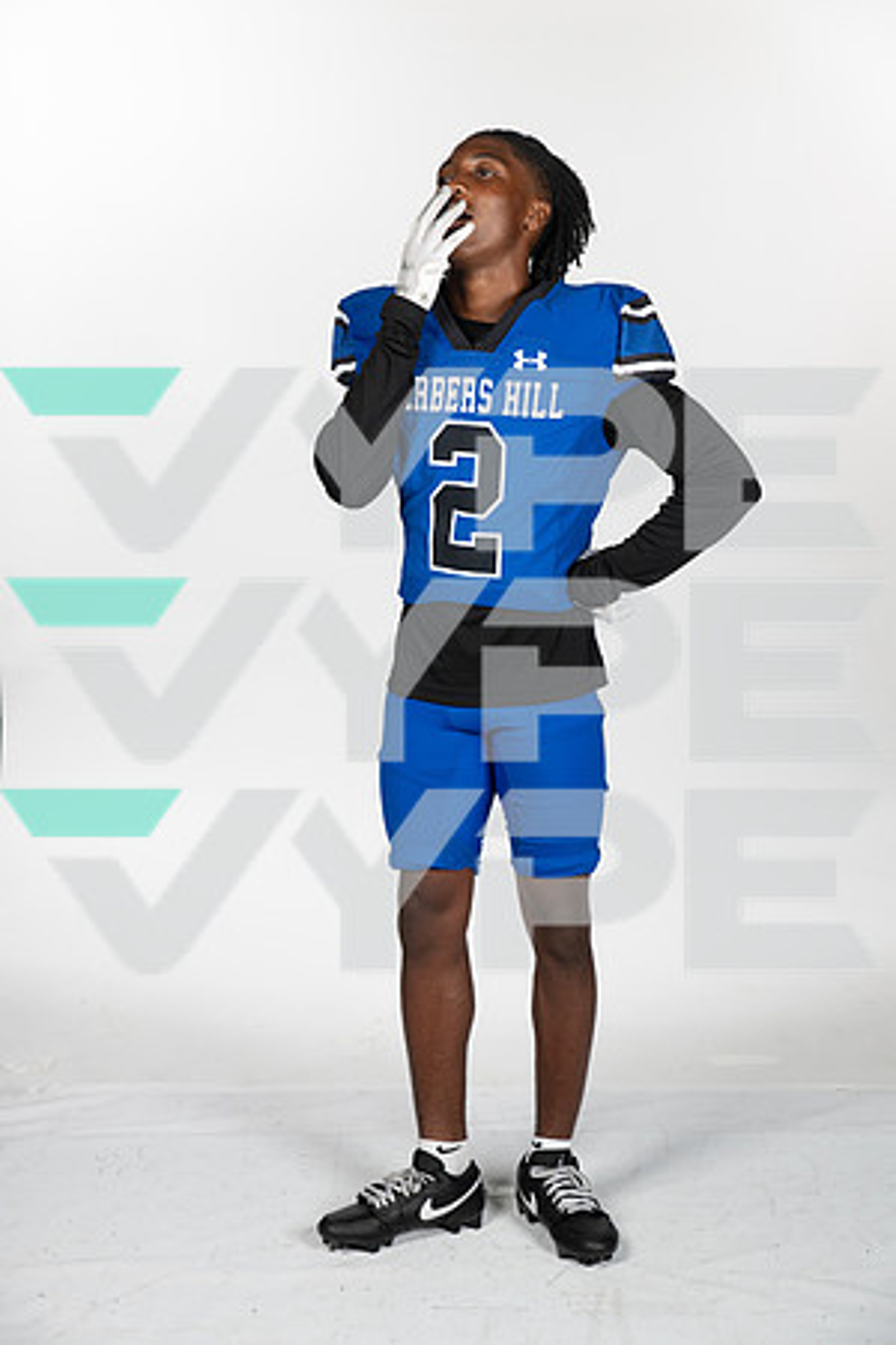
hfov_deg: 20.9
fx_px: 2426
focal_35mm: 65
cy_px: 672
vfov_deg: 31.0
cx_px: 448
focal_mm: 65
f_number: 7.1
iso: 250
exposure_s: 1/400
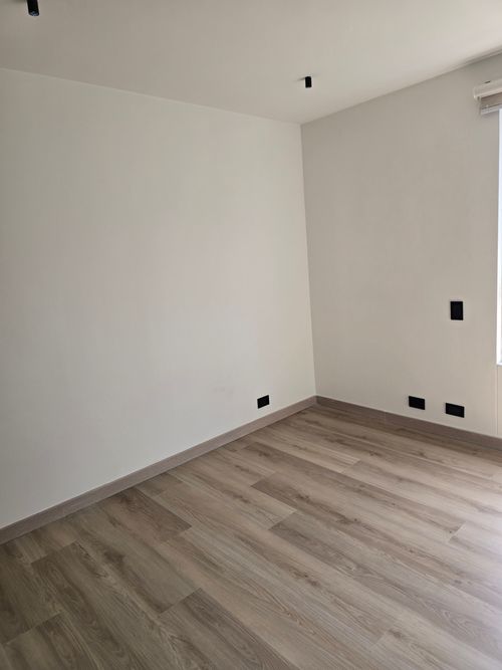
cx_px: 251
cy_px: 335
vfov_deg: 73.9
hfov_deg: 58.9
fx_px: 445
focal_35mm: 23
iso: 20
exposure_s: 1/120
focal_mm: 6.3
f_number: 1.7
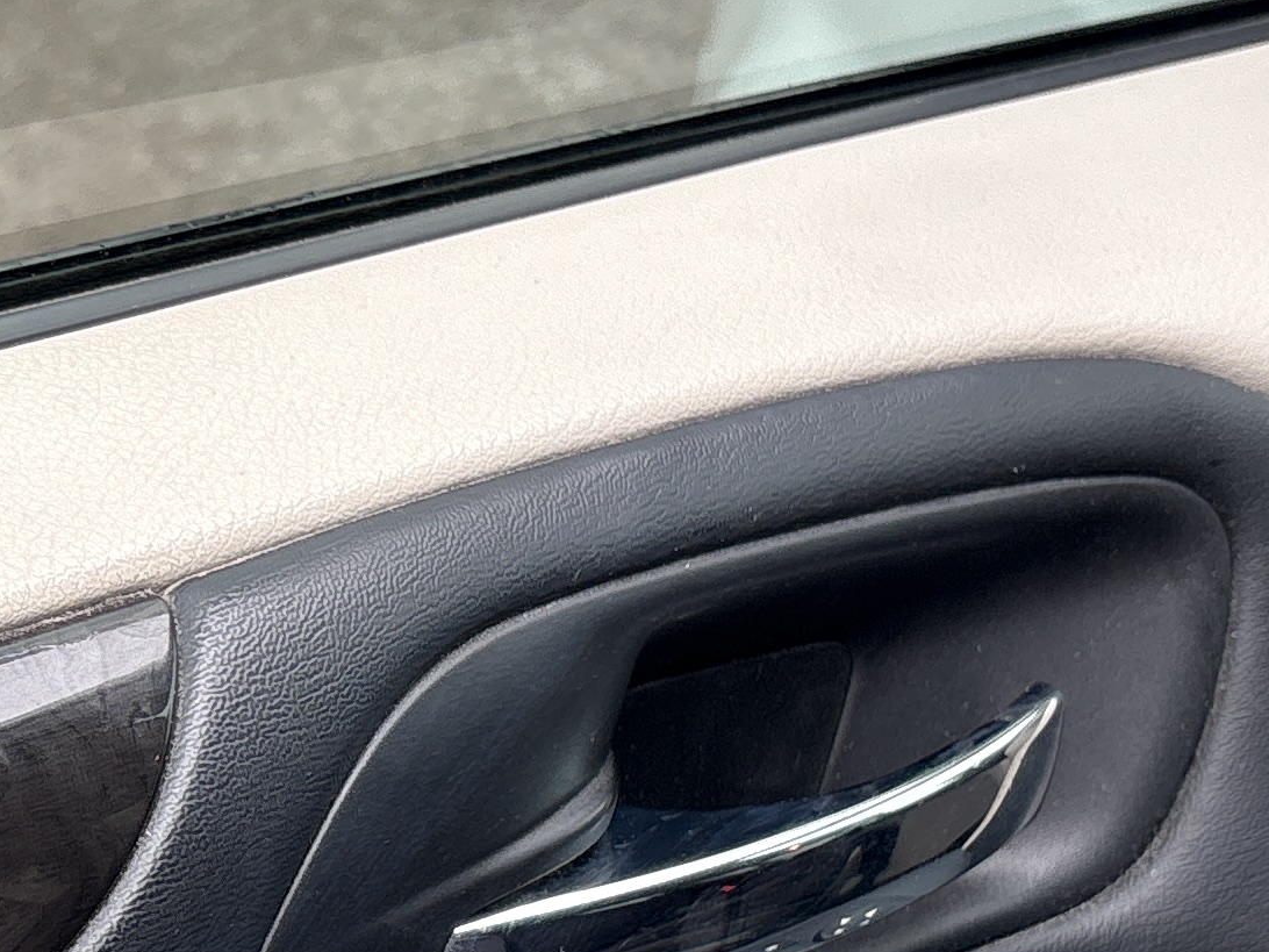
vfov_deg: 15.2
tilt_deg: -31.2
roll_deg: -0.4
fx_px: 3519
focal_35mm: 96
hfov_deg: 20.0
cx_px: 70
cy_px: 876
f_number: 1.6
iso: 40
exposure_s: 1/313
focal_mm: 5.96
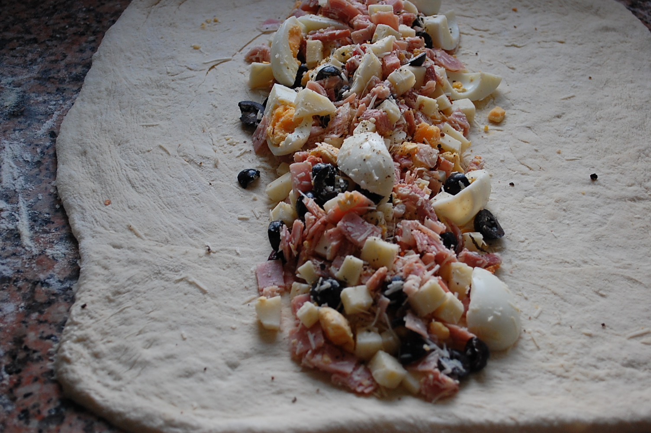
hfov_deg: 36.9
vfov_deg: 25.0
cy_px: 216
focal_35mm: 54
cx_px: 326
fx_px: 976
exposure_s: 1/30
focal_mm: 36
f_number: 5.3
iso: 500
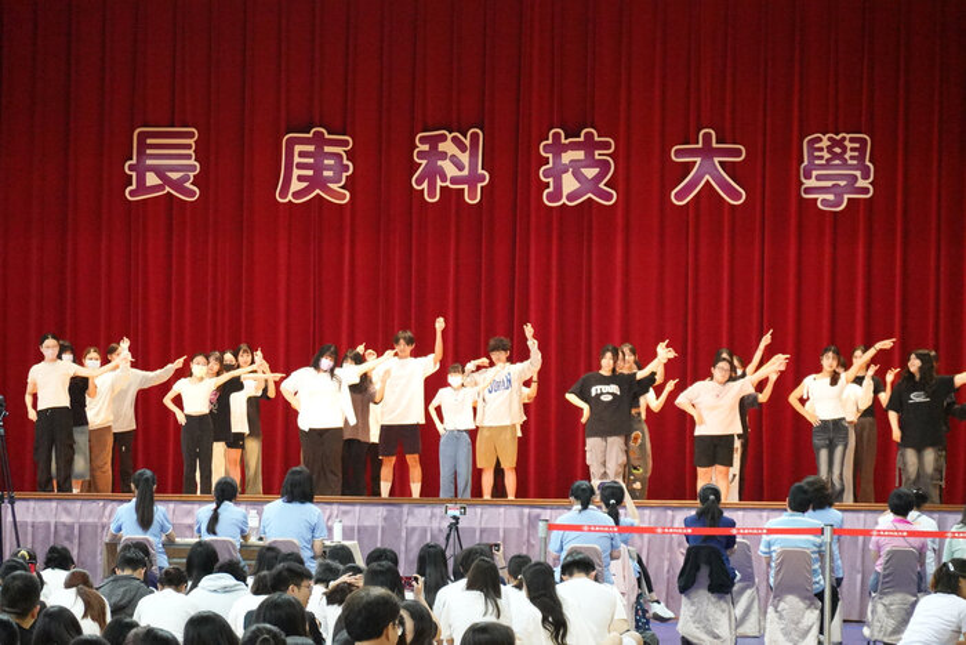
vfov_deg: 6.9
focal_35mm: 198
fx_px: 5314
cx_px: 483
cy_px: 322
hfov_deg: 10.4
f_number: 4.5
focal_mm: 71.52
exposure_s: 1/200
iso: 4000
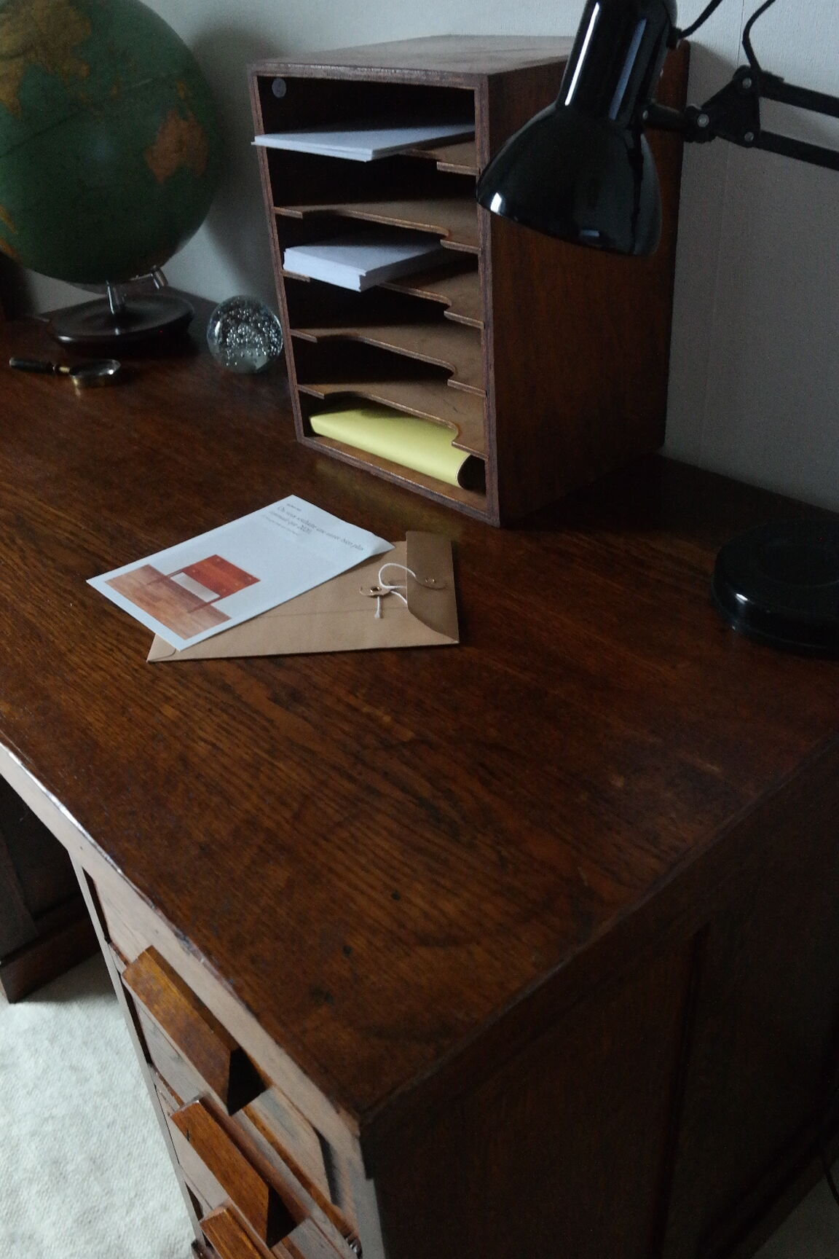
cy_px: 630
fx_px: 1049
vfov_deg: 61.9
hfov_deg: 43.6
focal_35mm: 30
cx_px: 420
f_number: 5.6
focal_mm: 20
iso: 3200
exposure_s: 1/30
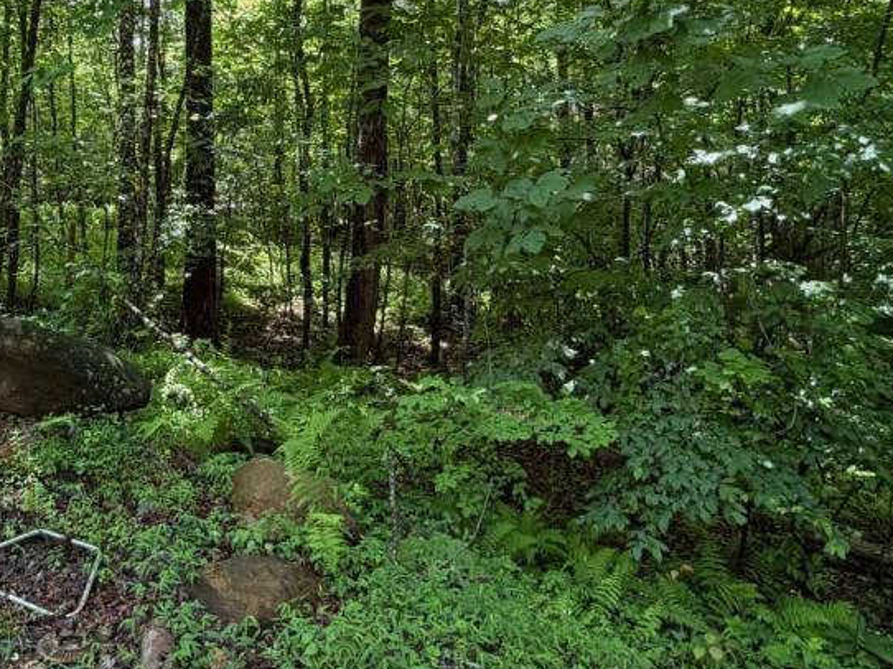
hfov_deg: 57.1
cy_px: 259
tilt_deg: +1.7
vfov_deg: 45.1
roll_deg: +1.6
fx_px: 799
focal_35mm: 31
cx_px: 298
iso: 125
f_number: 2.2
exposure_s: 1/121
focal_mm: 2.22
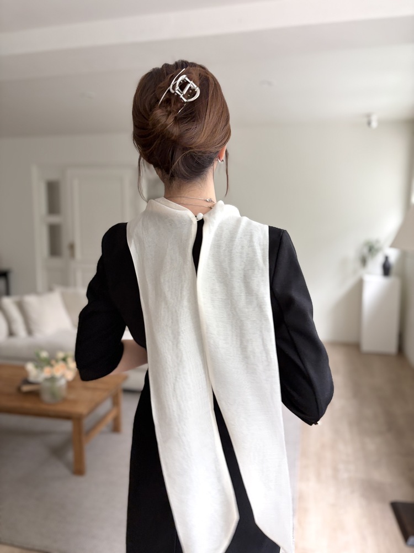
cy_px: 276
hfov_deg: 53.1
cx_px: 207
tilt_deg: -7.7
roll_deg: -0.9
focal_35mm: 26
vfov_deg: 67.3
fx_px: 415
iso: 125
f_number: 1.6
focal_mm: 5.96
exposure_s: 1/74
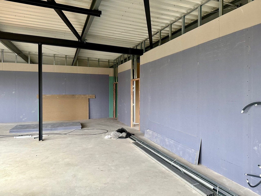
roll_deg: -0.6
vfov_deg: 56.8
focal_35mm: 24
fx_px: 181
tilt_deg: -2.4
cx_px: 130
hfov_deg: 71.6
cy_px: 98
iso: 400
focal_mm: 6.86
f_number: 1.78
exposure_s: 1/60
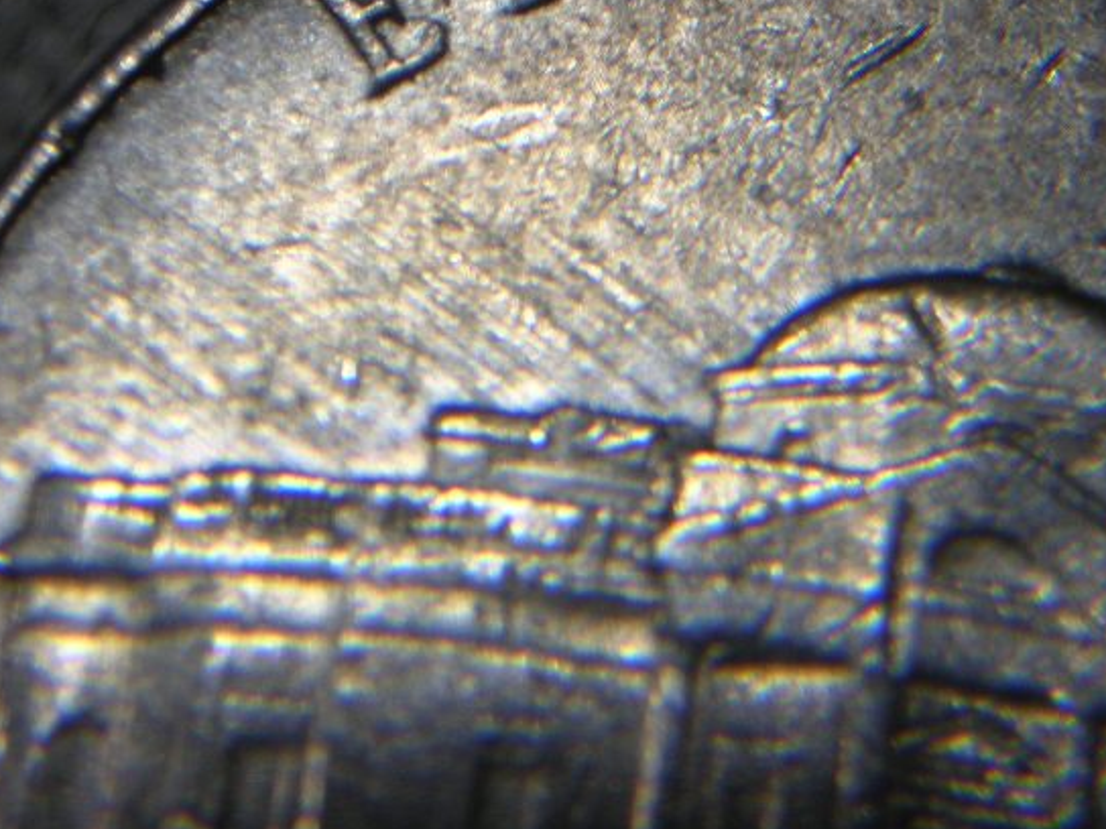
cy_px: 347
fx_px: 3195
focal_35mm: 100
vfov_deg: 14.8
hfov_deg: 19.6
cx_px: 571
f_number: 4.1
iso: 100
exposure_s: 1/72.1
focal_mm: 11.1
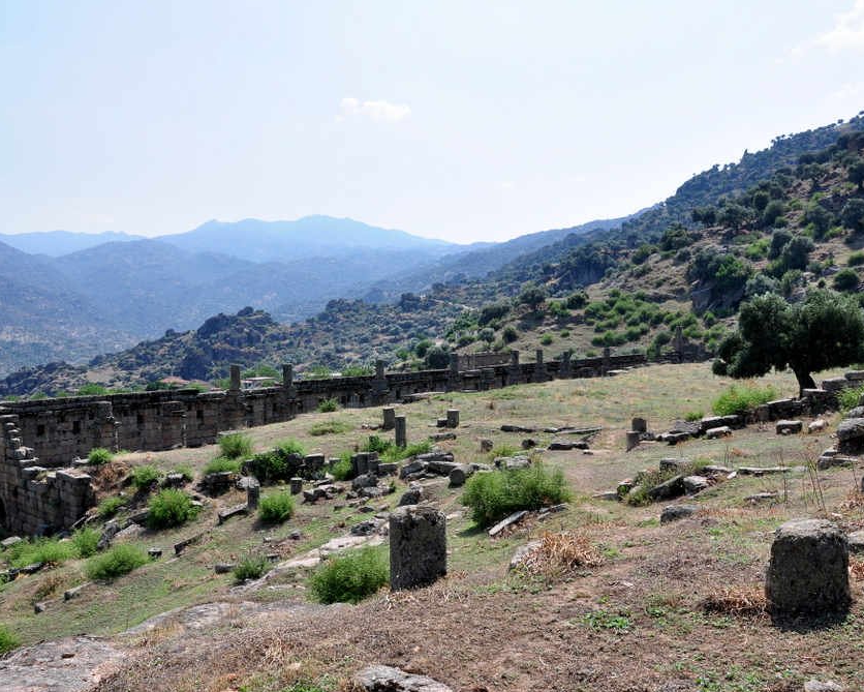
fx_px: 793
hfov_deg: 57.1
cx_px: 395
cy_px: 351
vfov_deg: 47.1
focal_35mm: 31
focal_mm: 18
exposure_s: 1/200
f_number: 11
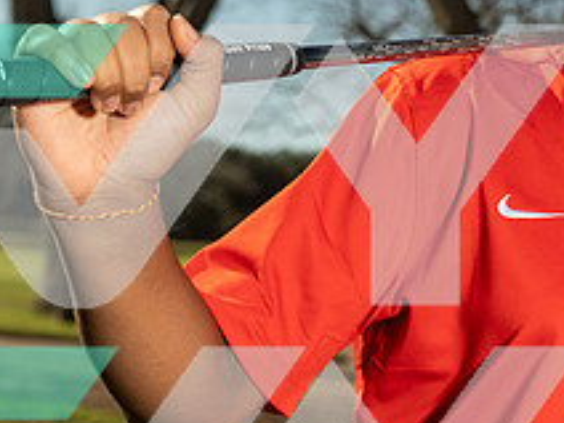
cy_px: 166
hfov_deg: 18.4
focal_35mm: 105
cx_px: 527
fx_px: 1711
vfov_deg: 14.1
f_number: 4.5
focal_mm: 40
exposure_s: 1/200
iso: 500
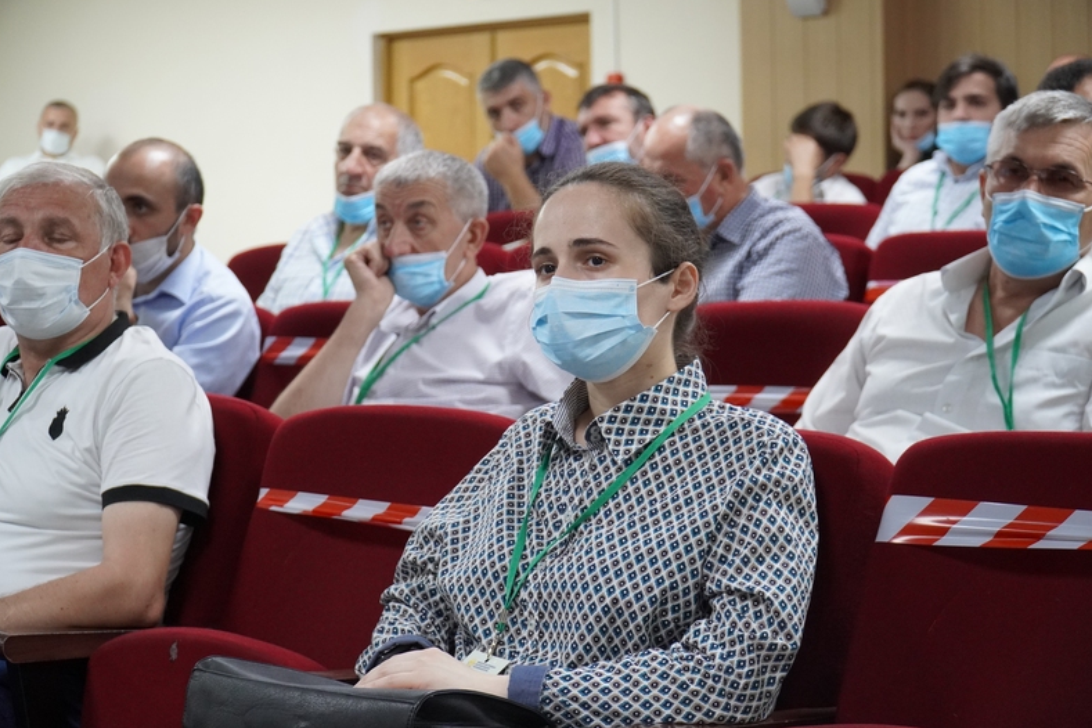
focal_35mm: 78
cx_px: 549
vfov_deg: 17.6
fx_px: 2351
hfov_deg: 26.2
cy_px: 362
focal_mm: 51
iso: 2500
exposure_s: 1/160
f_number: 4
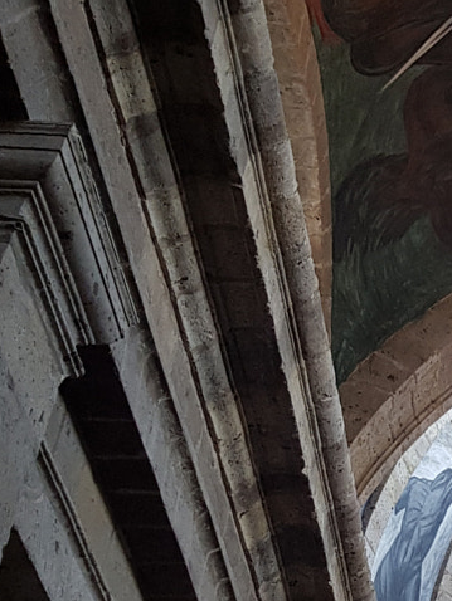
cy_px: 441
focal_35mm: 87
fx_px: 1513
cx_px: 726
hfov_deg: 15.4
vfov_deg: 22.3
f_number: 1.7
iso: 80
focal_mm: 4.2
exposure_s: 1/60
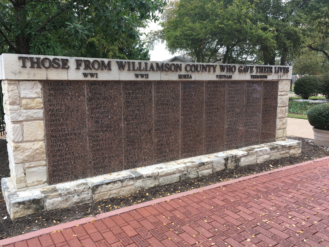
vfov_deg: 48.2
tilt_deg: -10.4
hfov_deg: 61.7
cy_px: 124
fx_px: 276
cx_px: 164
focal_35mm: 29
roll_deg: -0.3
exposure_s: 1/199
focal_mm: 4.15
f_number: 2.2
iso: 25
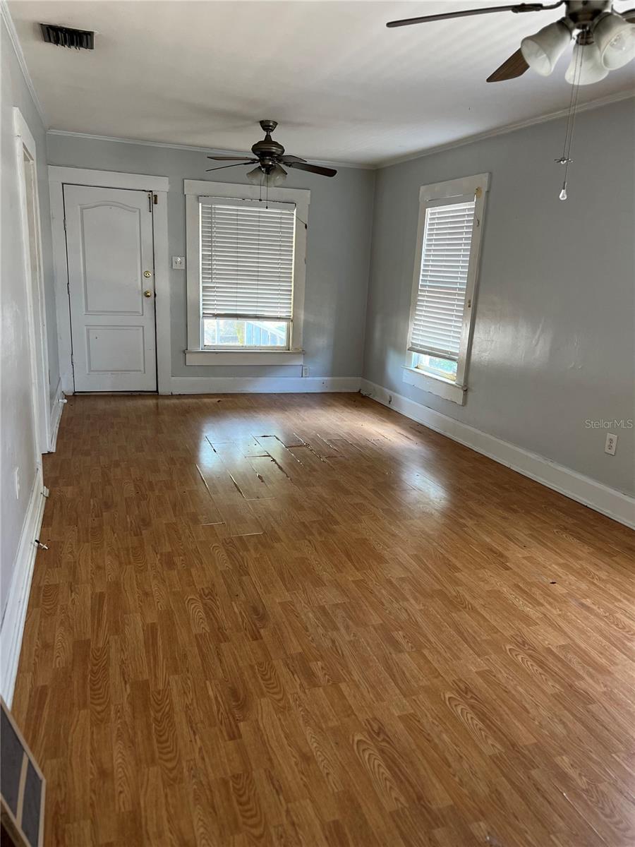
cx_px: 318
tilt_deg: -13.2
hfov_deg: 53.1
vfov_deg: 67.3
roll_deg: -1.6
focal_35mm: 26
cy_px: 424
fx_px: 636
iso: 125
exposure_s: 1/68
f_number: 1.5
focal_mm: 5.7
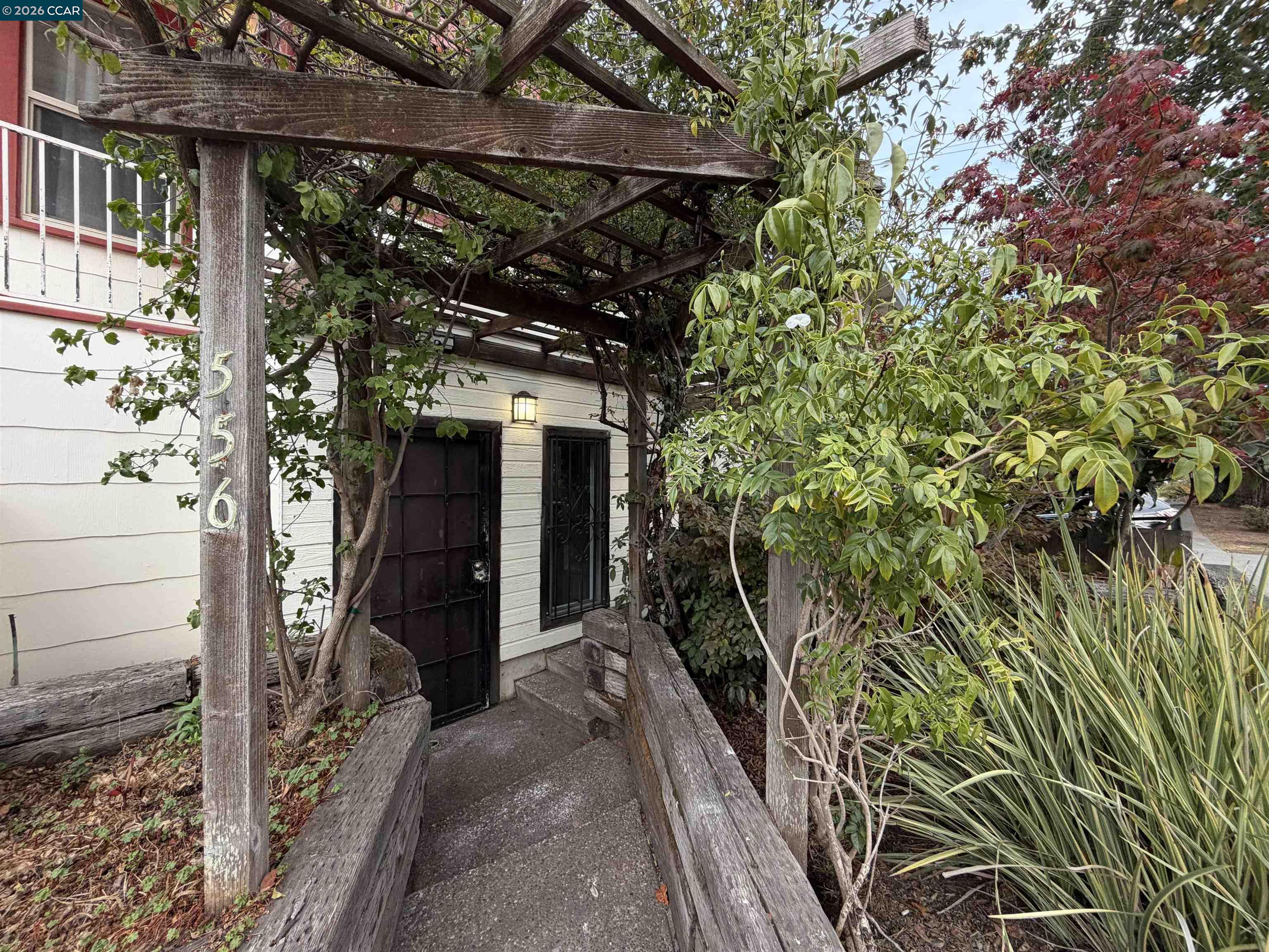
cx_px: 634
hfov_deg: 102.1
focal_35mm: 14
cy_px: 476
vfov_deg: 85.7
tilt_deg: -1.1
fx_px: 513
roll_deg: +0.0
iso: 64
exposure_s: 1/121
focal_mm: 2.22
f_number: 2.2
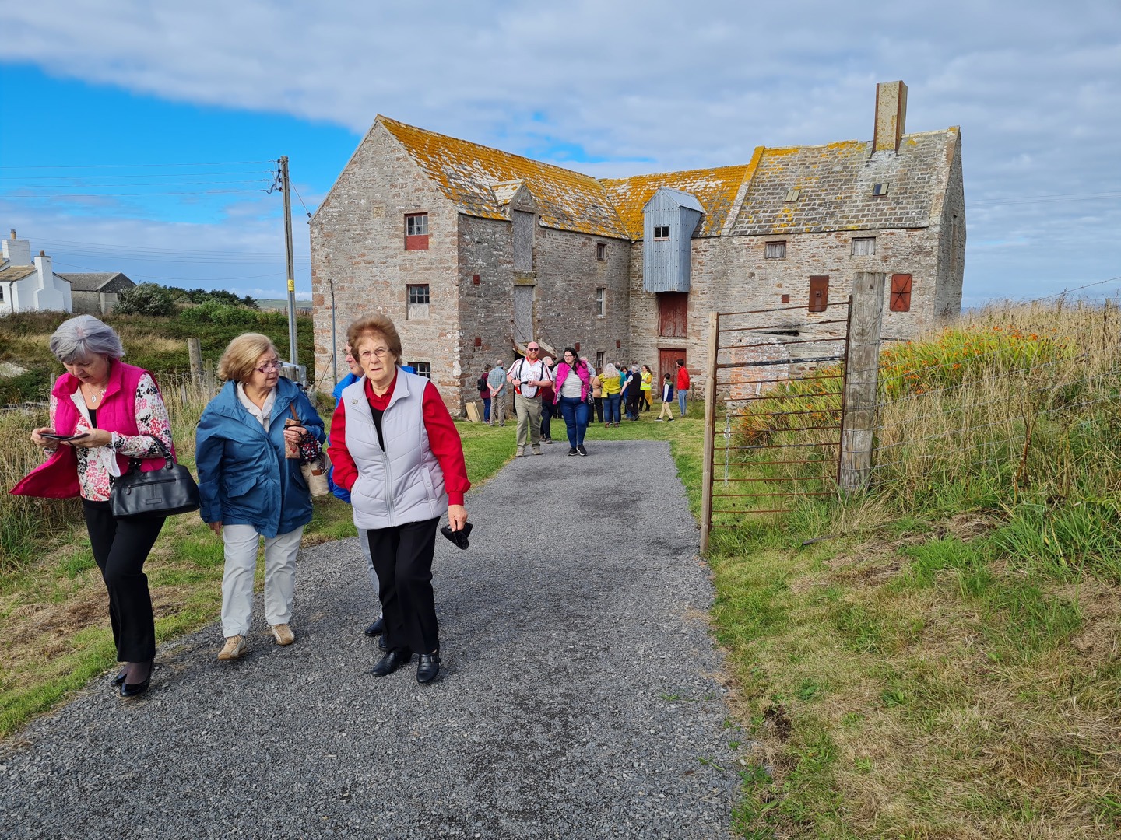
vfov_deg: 53.1
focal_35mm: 26
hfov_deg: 67.3
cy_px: 420
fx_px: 842
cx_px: 560
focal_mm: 5.4
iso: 50
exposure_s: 1/2083
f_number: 1.8
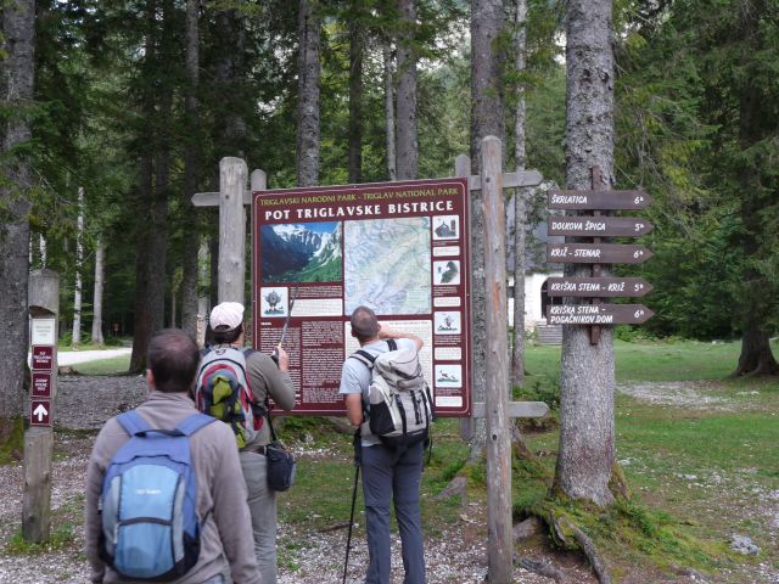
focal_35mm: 43
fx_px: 968
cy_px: 292
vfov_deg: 33.6
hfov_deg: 43.9
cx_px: 390
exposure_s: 1/50
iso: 100
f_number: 3
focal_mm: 7.6
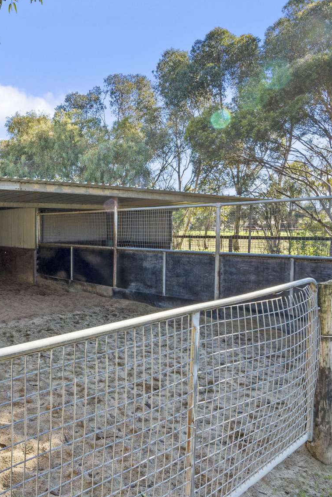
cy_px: 236
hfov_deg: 45.9
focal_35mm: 27
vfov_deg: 67.3
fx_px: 373
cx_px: 75
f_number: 13
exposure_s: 1/50
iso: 160
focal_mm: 16
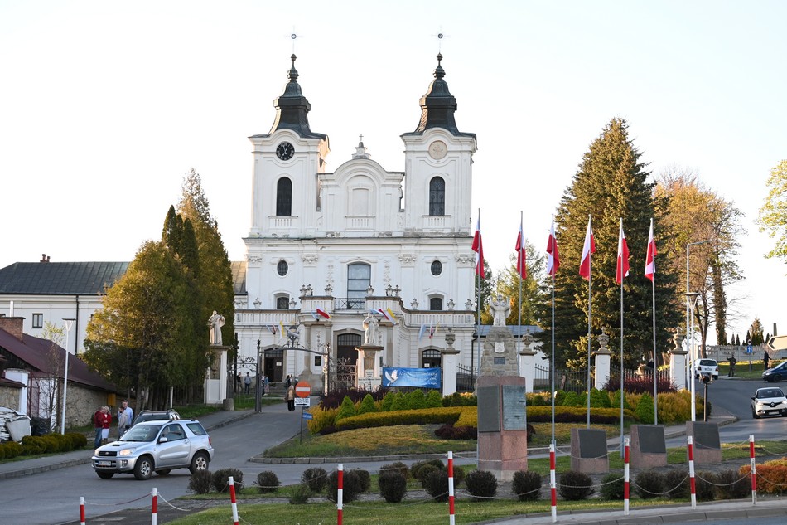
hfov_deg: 22.6
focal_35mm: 90
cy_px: 262
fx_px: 1967
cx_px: 394
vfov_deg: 15.2
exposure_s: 1/250
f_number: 6.3
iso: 500
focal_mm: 60
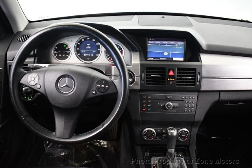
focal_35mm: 33
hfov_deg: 57.2
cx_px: 126
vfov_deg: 39.9
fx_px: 231
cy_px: 84
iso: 4500
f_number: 3.8
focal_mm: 22
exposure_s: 1/60
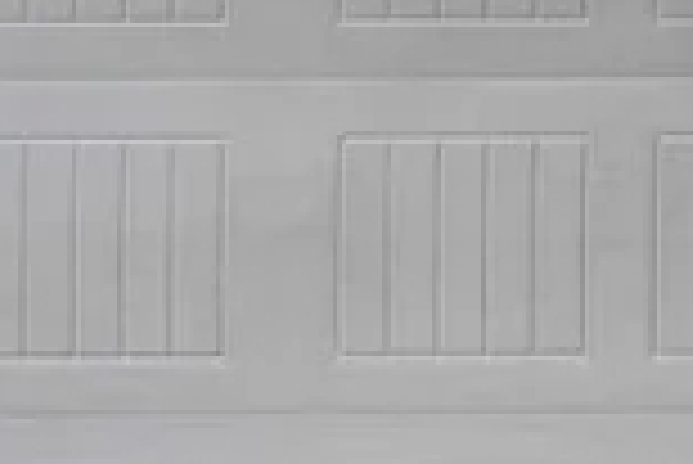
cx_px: 1706
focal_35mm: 93
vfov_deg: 14.4
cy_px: -65
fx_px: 1792
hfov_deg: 14.1
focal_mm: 14
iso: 800
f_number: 8
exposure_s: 1/60
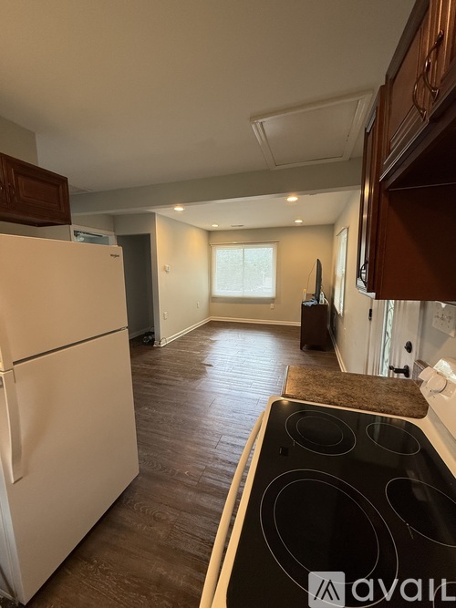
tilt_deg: -8.1
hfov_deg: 85.7
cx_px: 228
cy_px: 304
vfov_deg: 102.1
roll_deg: -0.2
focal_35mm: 14
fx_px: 246
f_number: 2.2
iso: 200
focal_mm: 2.22
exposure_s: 1/120
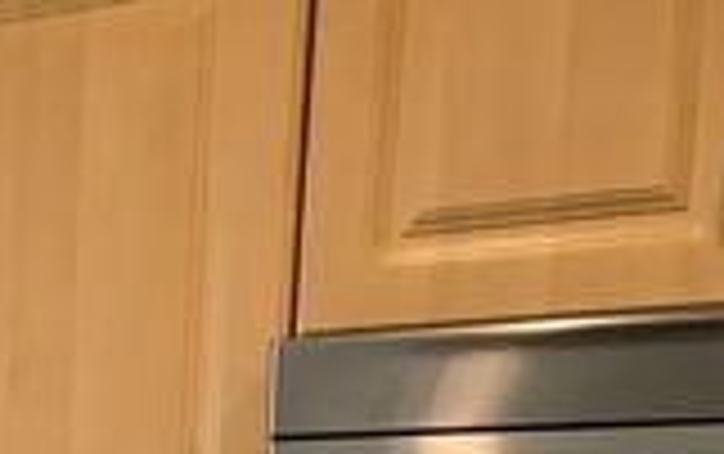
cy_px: 1002
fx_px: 2331
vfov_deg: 10.0
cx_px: -607
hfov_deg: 15.1
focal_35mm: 118
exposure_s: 1/17
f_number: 1.8
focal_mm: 3.99
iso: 40
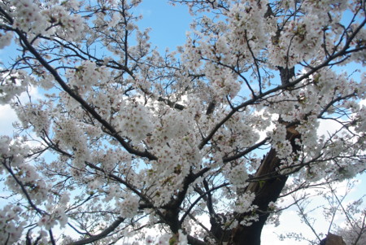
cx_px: 183
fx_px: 305
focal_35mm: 30
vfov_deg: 43.7
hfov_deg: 61.9
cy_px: 122
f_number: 6.7
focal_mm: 20
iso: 100
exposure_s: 1/90
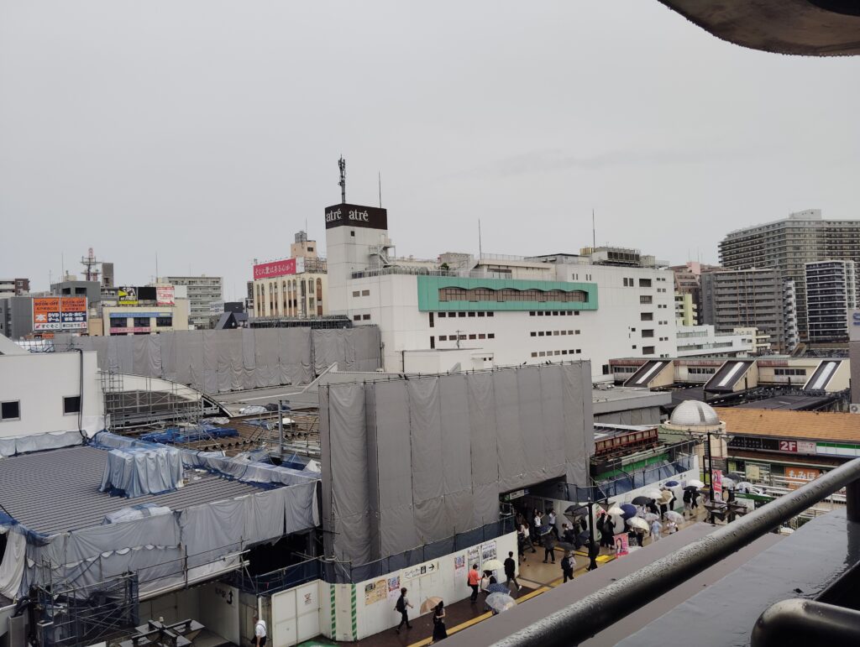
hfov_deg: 63.4
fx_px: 697
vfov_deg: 49.9
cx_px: 430
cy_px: 324
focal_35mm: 28
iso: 50
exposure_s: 1/221
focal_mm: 4.22
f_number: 1.8
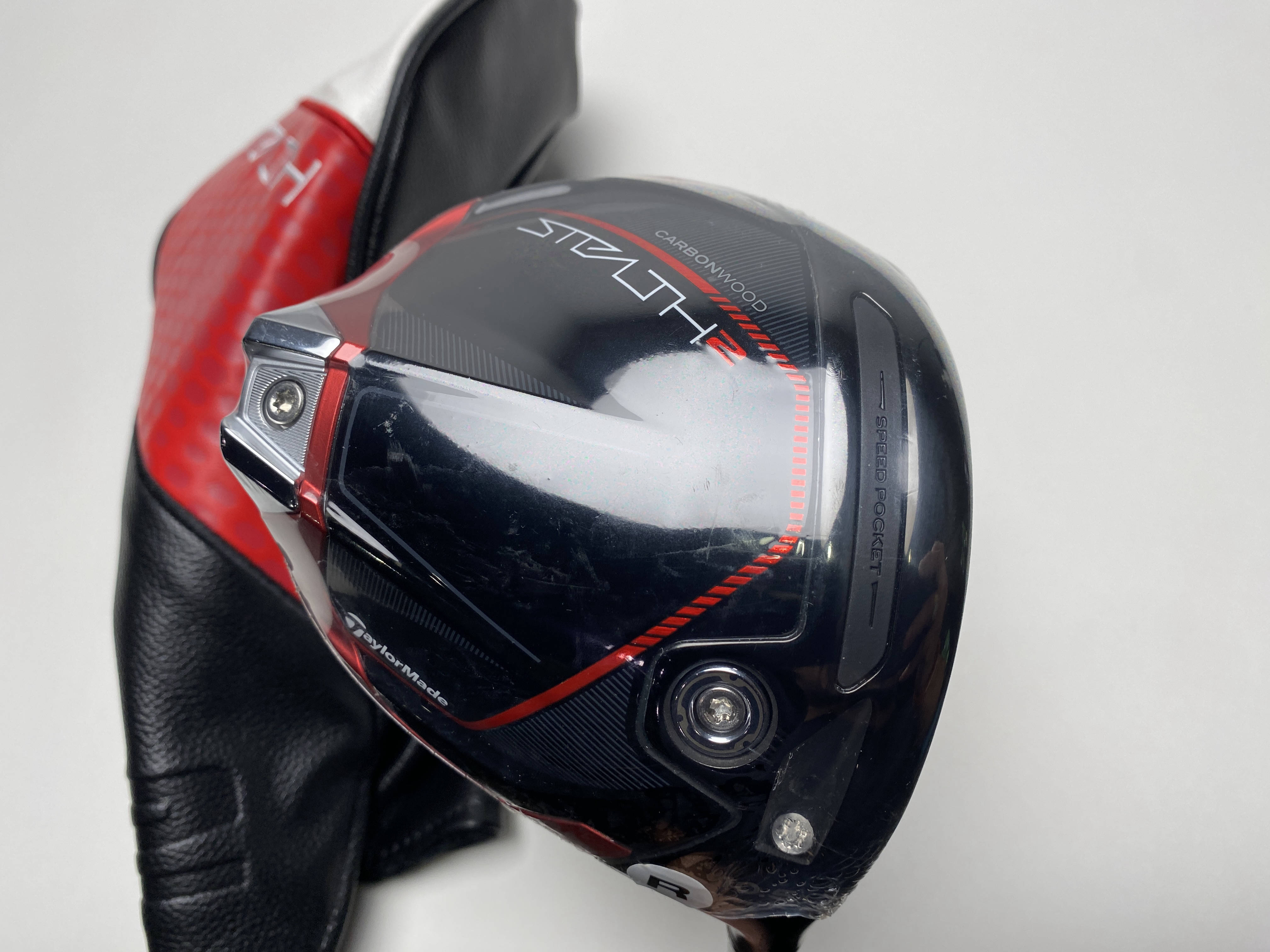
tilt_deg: -63.6
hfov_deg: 67.3
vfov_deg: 53.1
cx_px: 635
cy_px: 476
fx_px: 954
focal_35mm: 26
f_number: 1.8
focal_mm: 4.25
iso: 32
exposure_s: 1/165
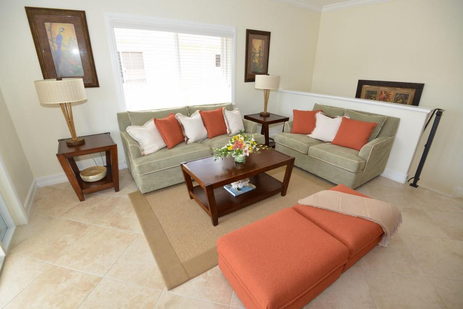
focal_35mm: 16
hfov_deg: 96.7
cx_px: 232
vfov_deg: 73.8
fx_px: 206
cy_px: 154
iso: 320
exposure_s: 1/60
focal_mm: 16
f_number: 5
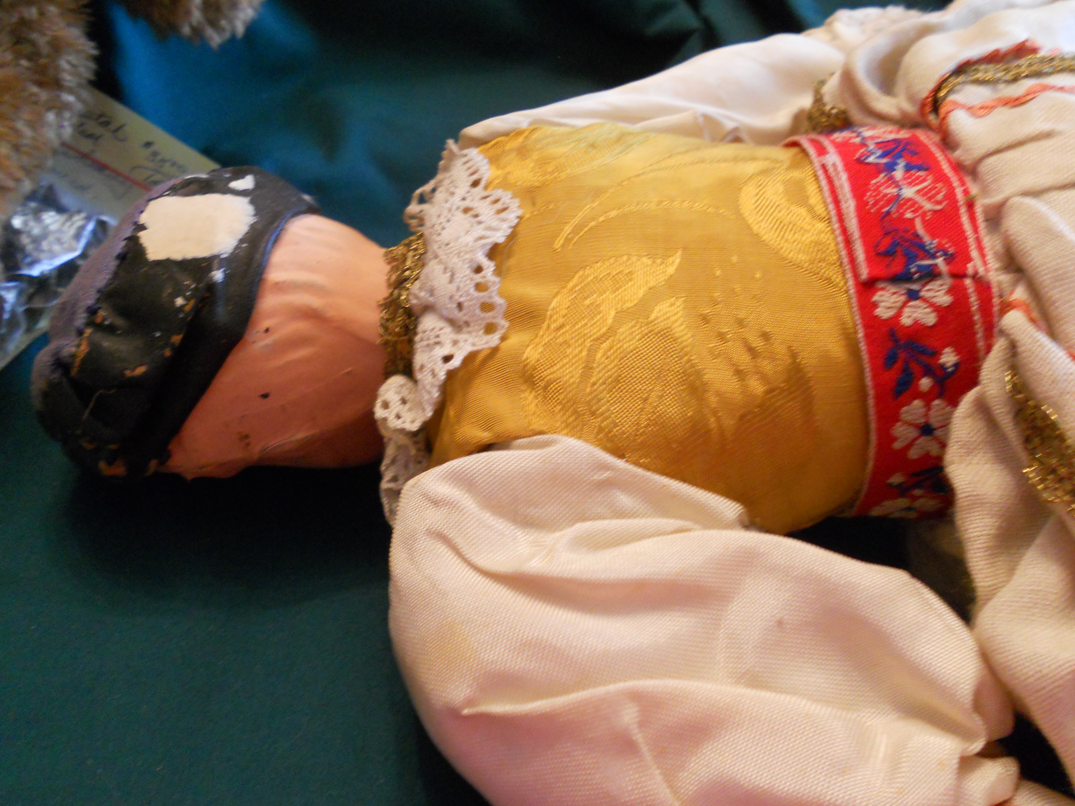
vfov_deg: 44.2
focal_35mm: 32
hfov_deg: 56.8
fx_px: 994
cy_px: 403
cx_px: 538
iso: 400
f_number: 3.5
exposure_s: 1/25
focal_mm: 5.8
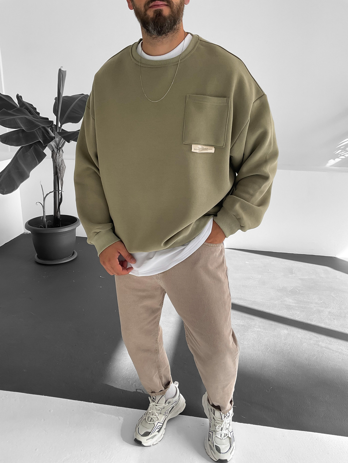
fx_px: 389
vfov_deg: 61.7
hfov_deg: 48.2
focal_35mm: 29
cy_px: 232
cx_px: 174
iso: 25
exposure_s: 1/120
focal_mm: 3
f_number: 1.8
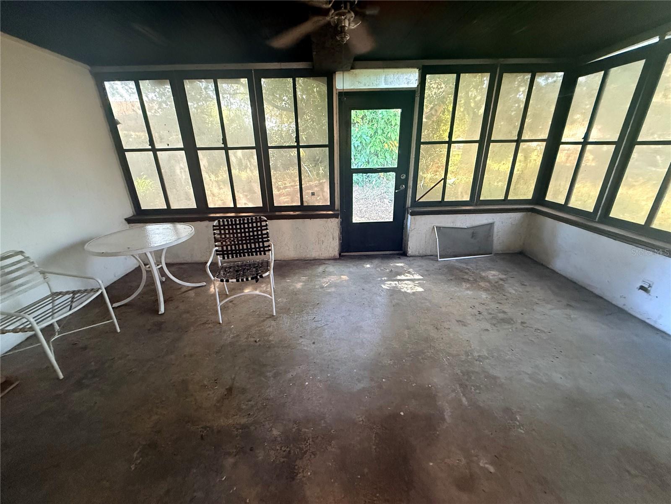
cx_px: 336
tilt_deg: -20.8
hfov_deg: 102.1
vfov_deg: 85.7
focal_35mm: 14
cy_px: 252
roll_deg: +1.1
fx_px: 271
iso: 800
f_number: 2.2
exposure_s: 1/60
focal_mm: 2.22
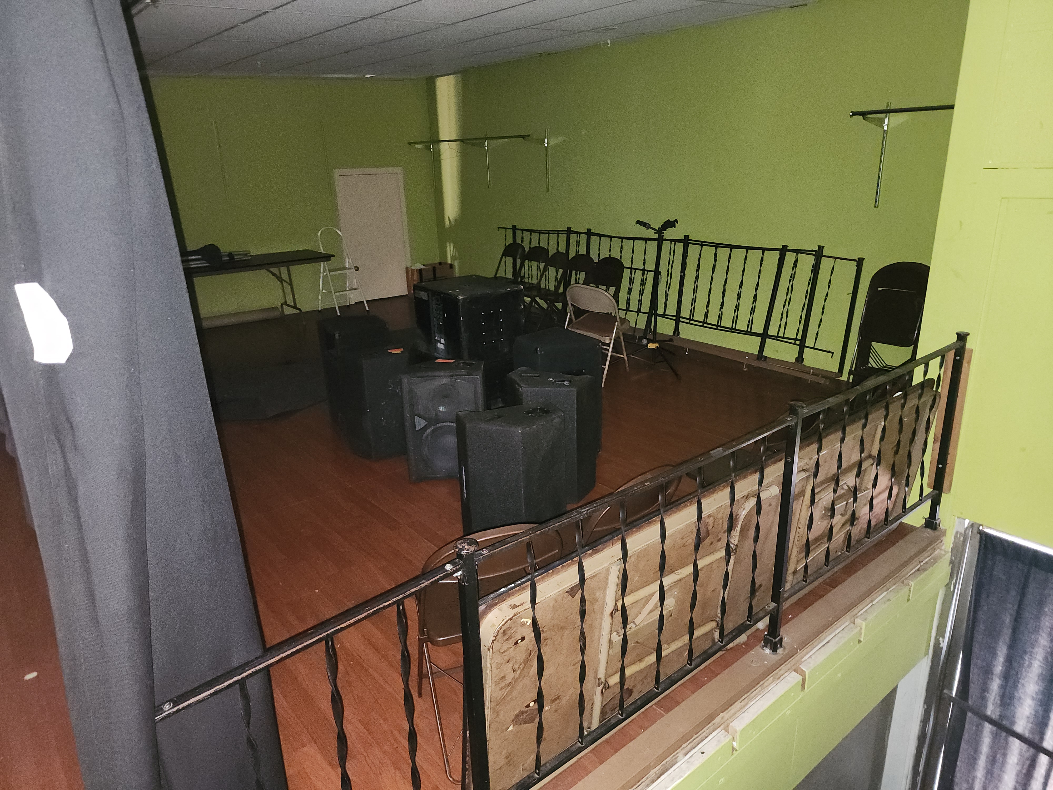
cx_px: 526
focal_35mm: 23
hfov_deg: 73.9
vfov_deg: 58.9
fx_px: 700
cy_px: 395
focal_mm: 6.4
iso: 800
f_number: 1.8
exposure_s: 1/10
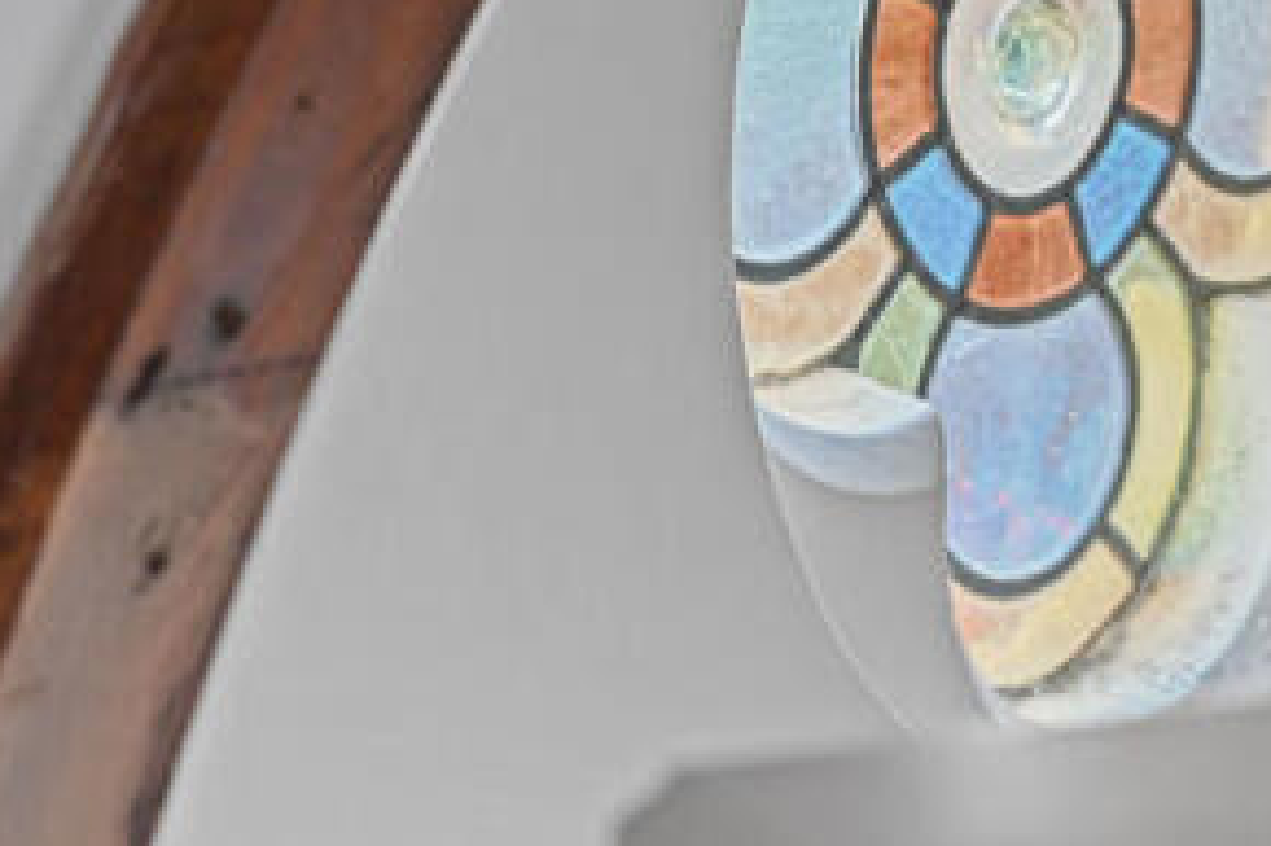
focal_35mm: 113
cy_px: -105
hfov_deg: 17.9
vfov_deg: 11.9
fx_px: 3987
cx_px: 1069
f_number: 5
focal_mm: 50
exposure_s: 1/3
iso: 400
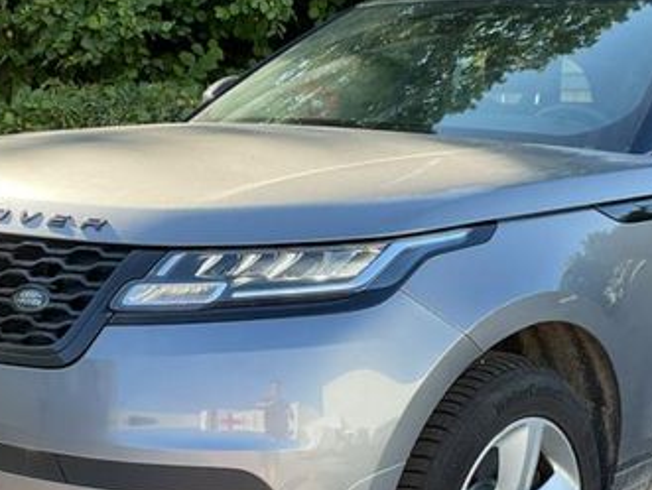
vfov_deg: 20.9
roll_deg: -2.4
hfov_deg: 27.7
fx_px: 1320
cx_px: 380
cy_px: 362
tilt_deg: -11.1
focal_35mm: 70
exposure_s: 1/206
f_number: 1.8
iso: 16
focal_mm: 3
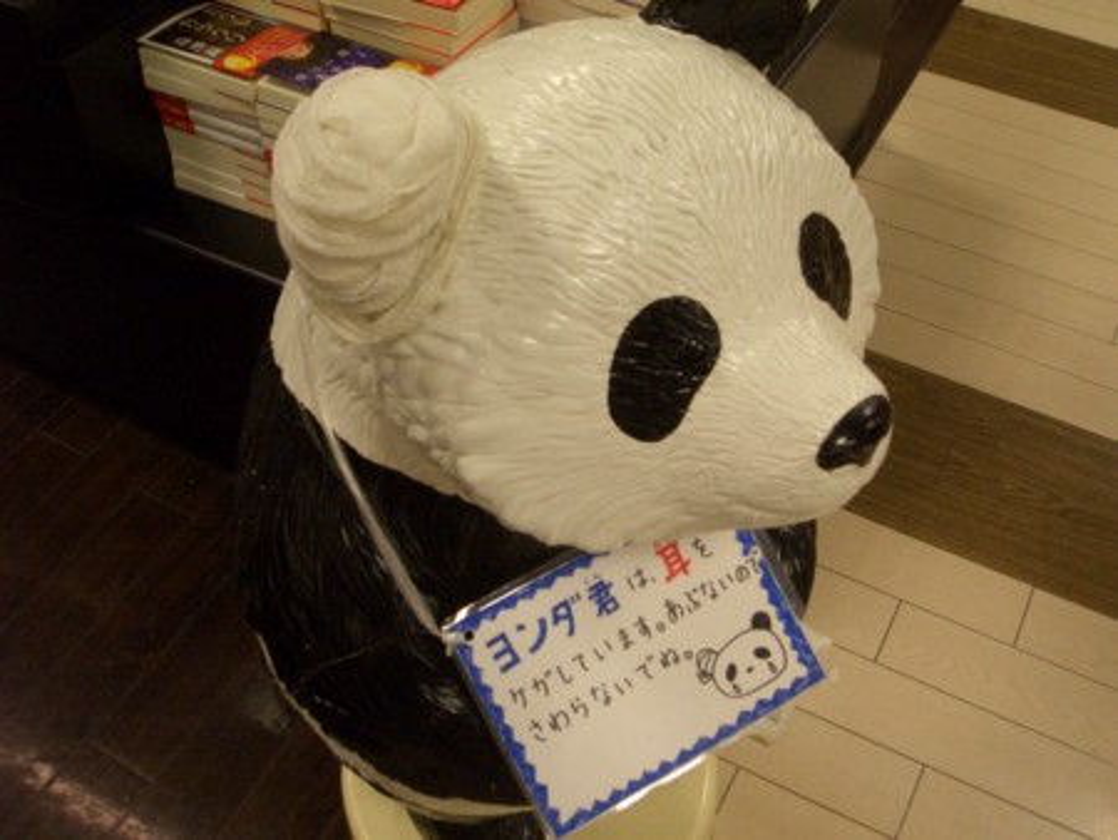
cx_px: 559
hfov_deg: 51.3
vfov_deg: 39.7
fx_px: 1163
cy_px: 420
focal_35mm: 36
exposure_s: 1/60
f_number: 4
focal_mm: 4.8
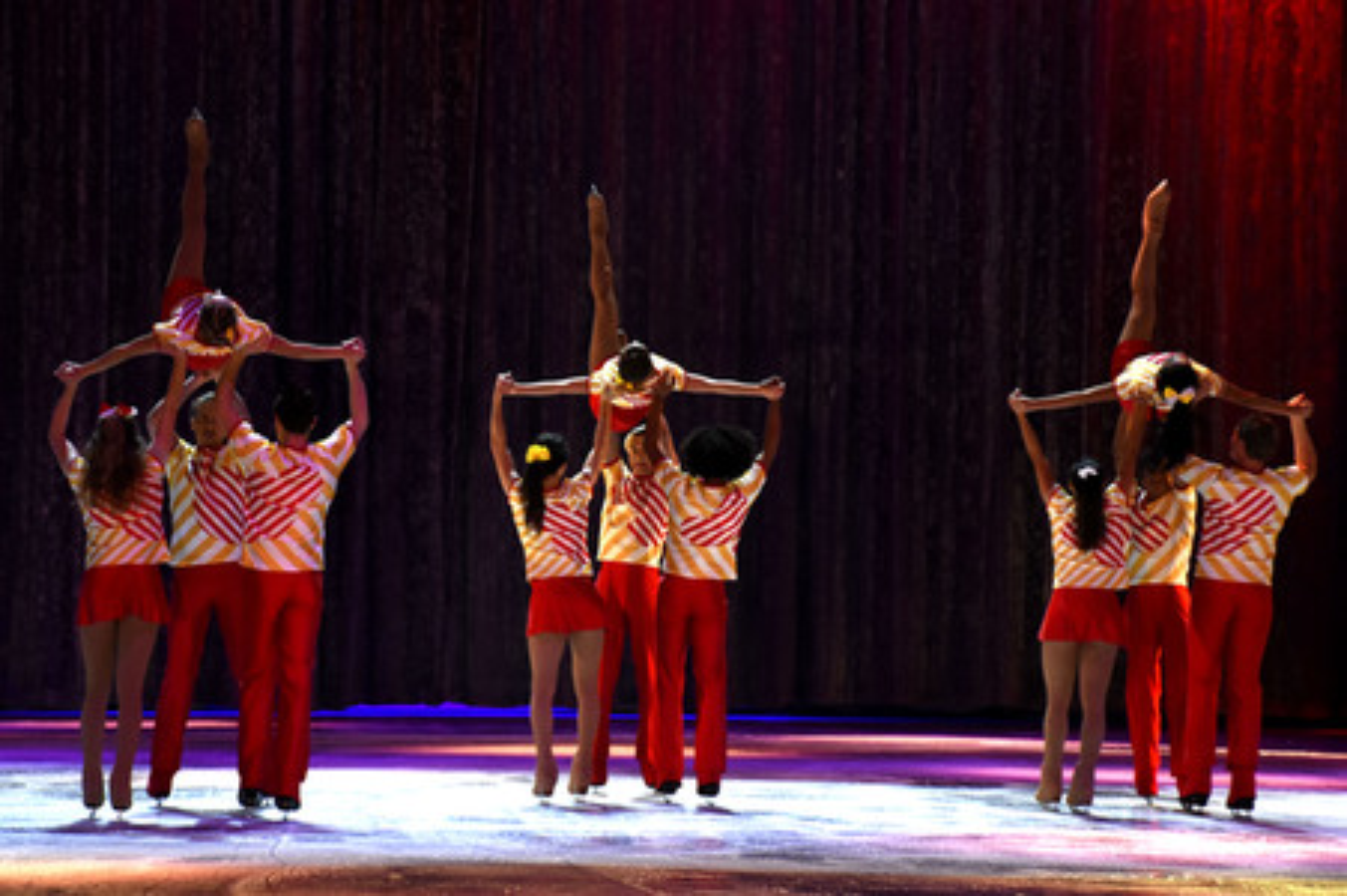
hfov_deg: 18.2
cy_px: 448
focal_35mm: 112
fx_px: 4206
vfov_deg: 12.2
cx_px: 674
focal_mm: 75
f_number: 5
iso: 1600
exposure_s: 1/160
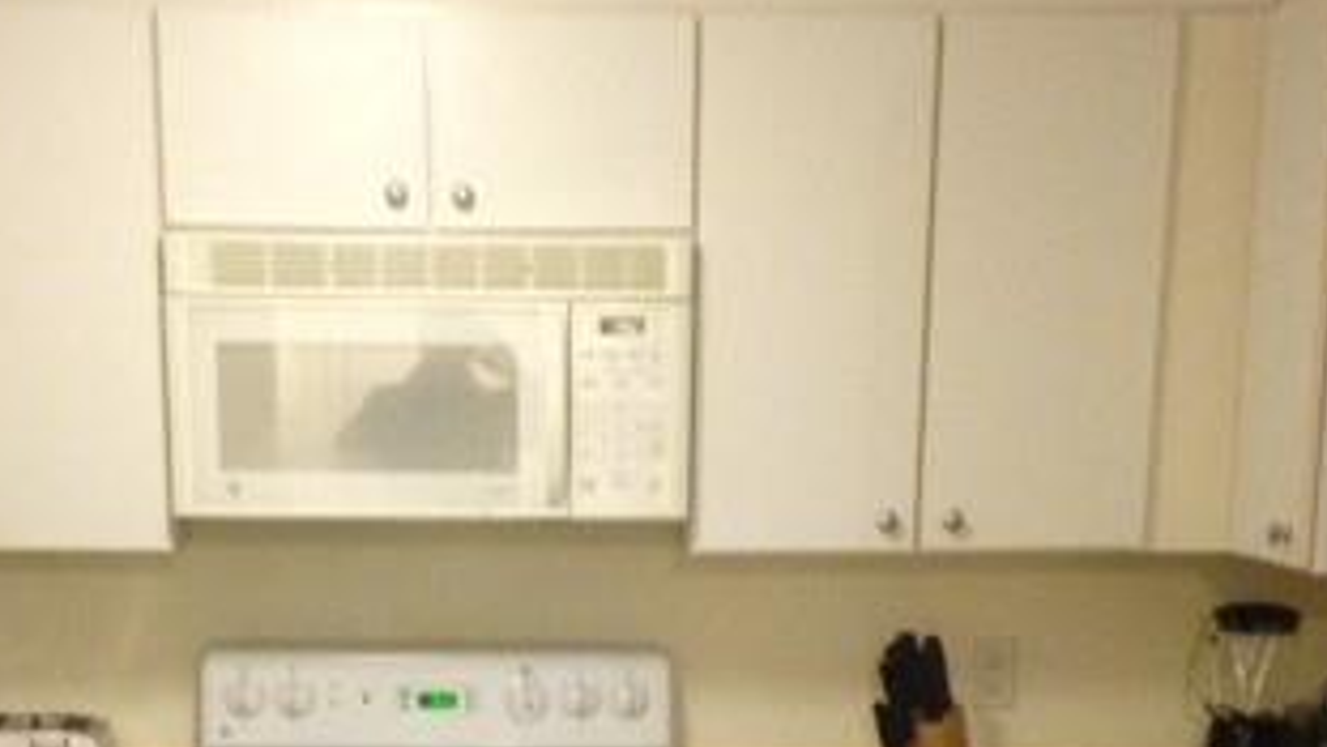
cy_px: 909
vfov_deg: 15.7
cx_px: 567
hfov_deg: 28.6
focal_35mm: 74
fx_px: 2604
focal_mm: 4.12
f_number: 2.4
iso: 400
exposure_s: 1/17
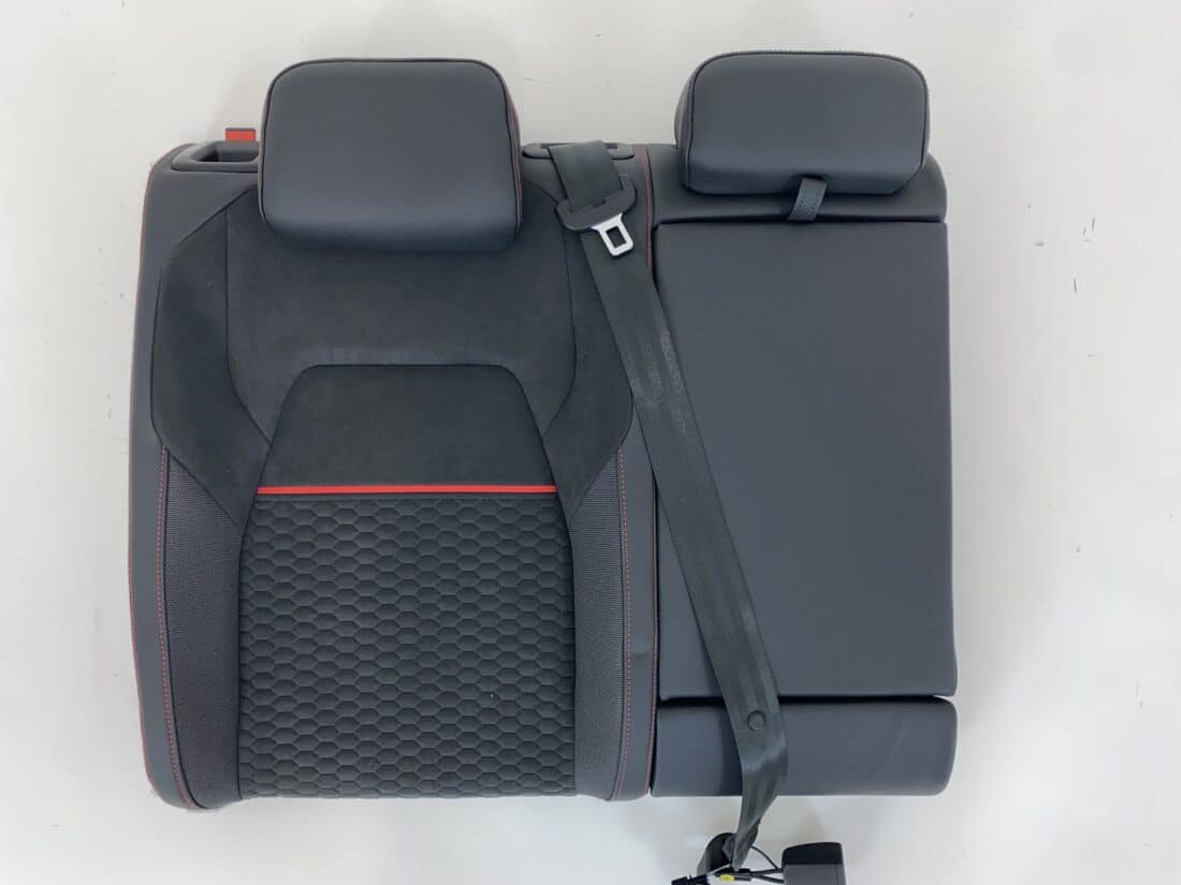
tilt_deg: -88.1
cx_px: 590
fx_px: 887
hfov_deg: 67.3
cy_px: 442
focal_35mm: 26
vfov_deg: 53.1
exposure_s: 1/33
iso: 32
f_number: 1.8
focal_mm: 4.25
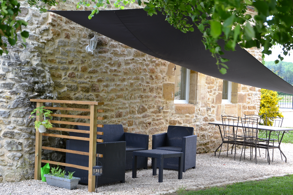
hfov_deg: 31.9
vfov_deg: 21.6
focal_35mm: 63
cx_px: 146
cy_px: 98
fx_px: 513
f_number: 5.6
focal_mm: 42
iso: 320
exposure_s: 1/125
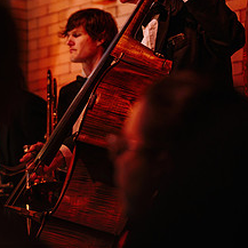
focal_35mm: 139
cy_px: 41
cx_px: 130
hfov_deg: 12.6
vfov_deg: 12.5
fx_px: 1127
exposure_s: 1/60
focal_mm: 79
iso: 1000
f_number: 2.8
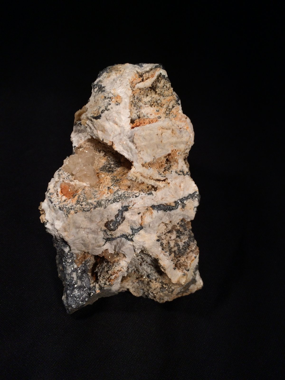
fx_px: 318
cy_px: 190
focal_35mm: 29
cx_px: 142
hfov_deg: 48.2
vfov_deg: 61.7
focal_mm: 4.15
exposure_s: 1/578
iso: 32
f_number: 2.2
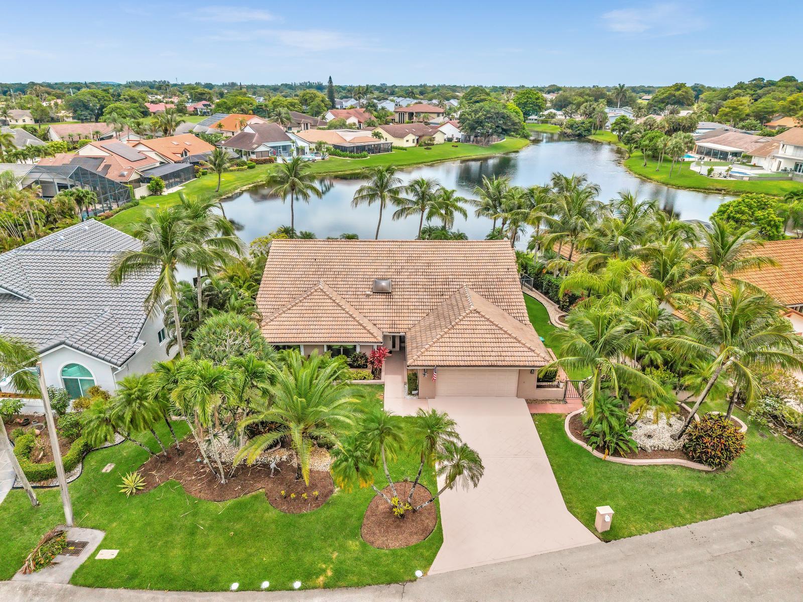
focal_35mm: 24
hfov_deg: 71.6
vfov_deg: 56.8
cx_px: 402
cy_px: 301
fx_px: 557
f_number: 1.8
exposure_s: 1/8000
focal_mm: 8.67
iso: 180
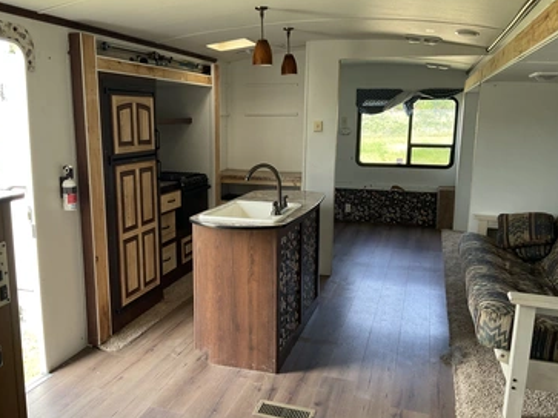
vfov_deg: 44.1
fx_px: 516
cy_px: 207
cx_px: 261
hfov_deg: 56.8
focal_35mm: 32
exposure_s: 1/122
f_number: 1.8
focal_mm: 3
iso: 50
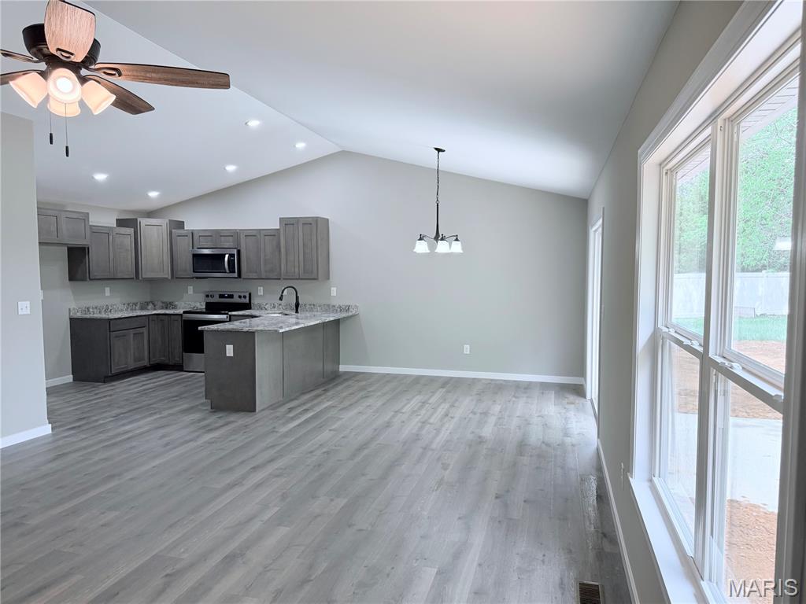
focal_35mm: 24
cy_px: 302
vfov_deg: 56.8
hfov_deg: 71.6
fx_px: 559
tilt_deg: -3.2
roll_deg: -0.3
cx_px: 403
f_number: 1.78
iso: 125
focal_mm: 6.76
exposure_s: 1/208
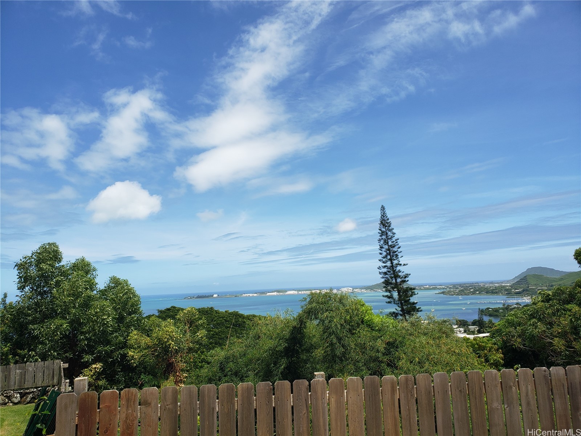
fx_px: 436
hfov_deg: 67.3
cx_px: 290
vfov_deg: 53.1
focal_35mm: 26
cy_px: 218
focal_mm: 4.3
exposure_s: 1/1423
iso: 50
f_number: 2.4
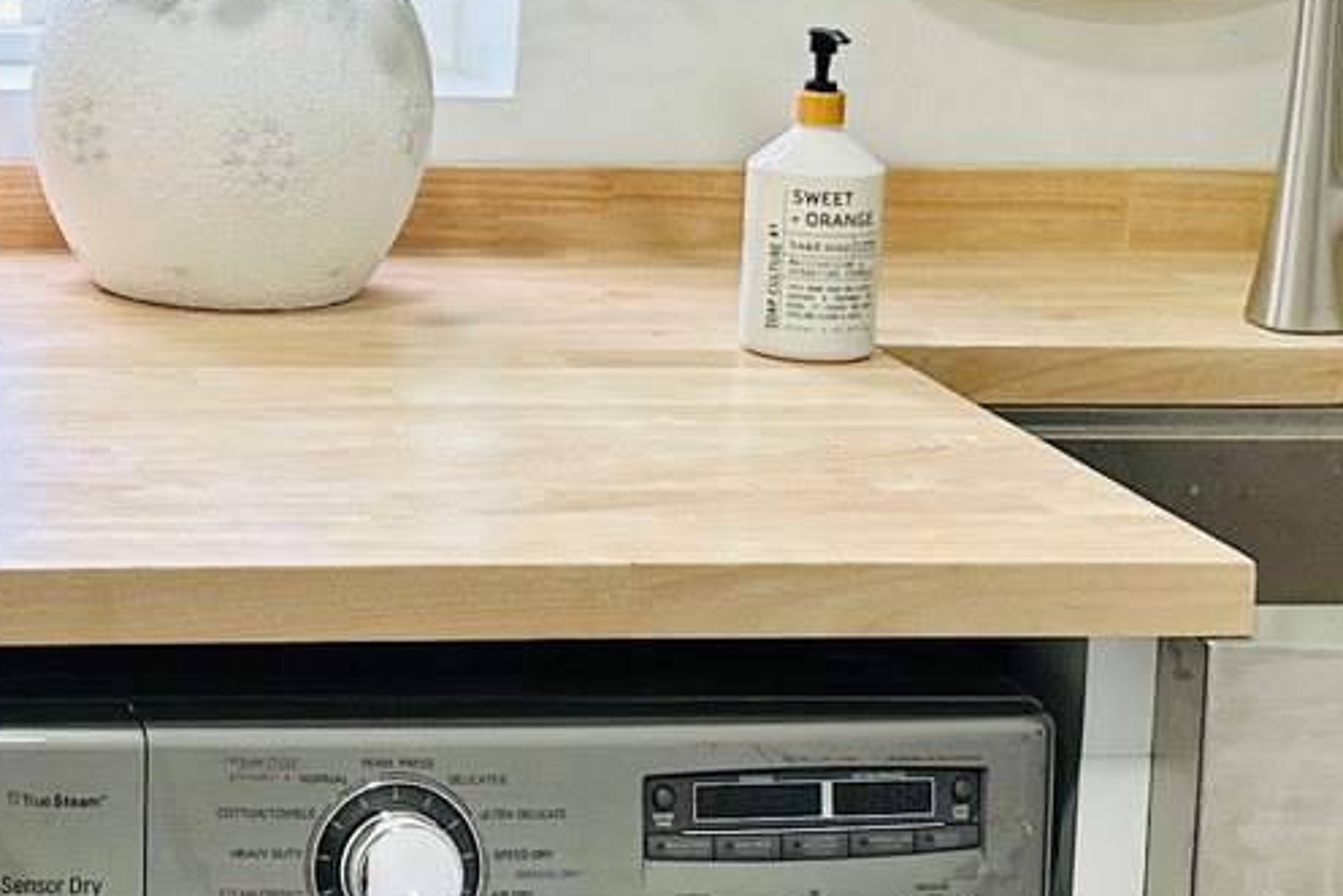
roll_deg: -2.6
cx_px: 46
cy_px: 46
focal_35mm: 103
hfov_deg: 19.3
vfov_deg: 13.2
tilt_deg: -8.7
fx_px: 3843
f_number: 1.78
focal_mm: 6.86
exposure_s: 1/121
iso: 100
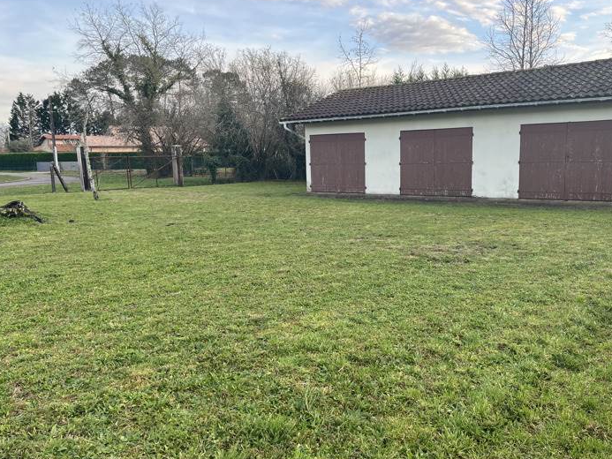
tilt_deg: -8.4
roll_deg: +1.5
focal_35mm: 30
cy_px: 237
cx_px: 349
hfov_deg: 59.7
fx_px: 530
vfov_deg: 46.8
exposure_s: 1/327
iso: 50
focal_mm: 5.1
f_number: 1.6
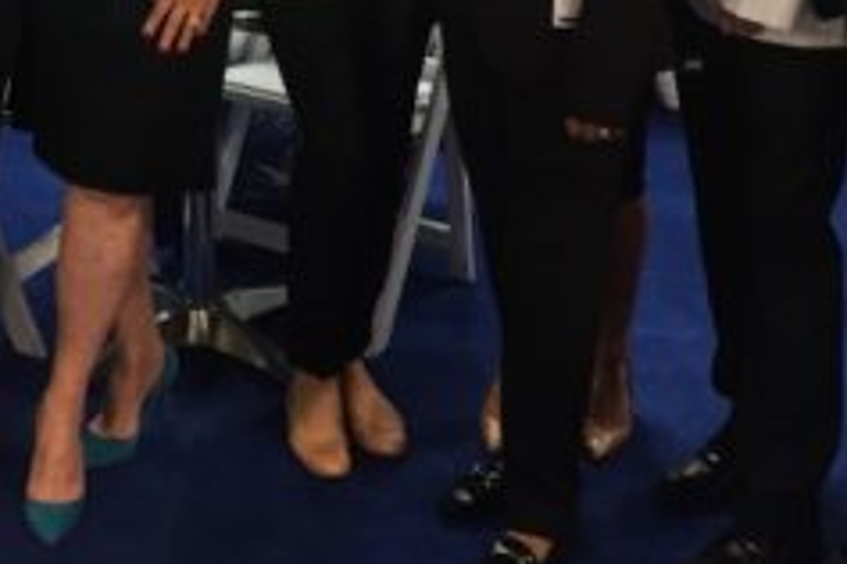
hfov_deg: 23.7
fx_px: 2000
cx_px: 213
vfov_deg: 14.8
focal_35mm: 85
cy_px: -321
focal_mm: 4.15
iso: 100
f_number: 2.2
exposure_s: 1/30
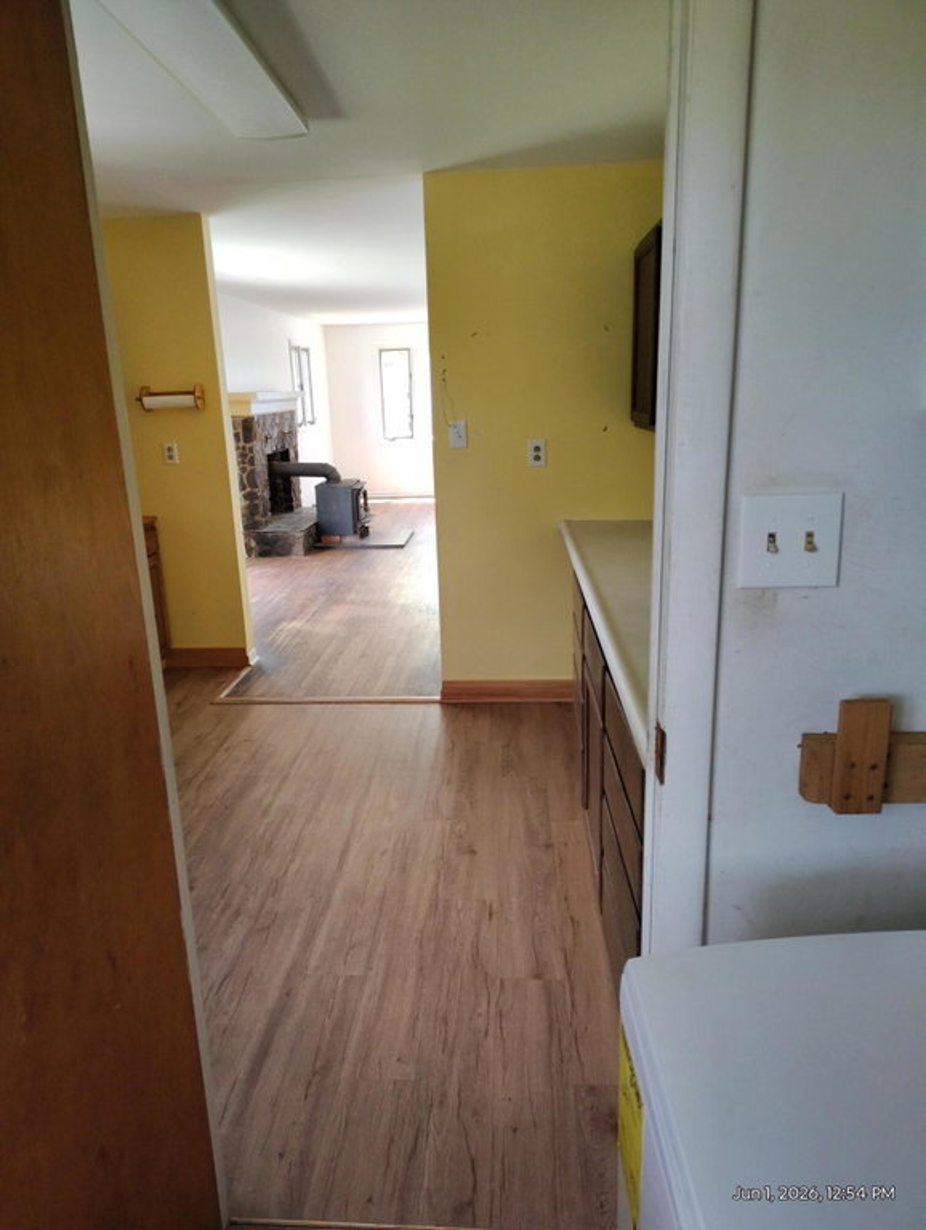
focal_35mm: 24
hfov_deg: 56.9
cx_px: 463
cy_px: 615
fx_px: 854
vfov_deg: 71.5
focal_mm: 5.56
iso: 469
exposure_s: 1/60
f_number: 1.8
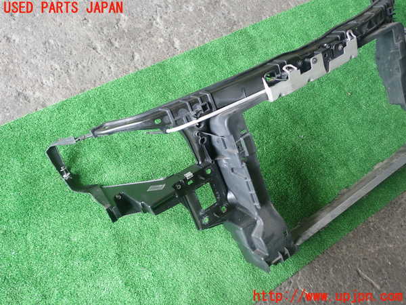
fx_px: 352
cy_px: 152
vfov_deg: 46.8
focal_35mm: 30
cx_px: 203
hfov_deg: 60.0
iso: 200
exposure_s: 1/60
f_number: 2.3
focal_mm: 5.4
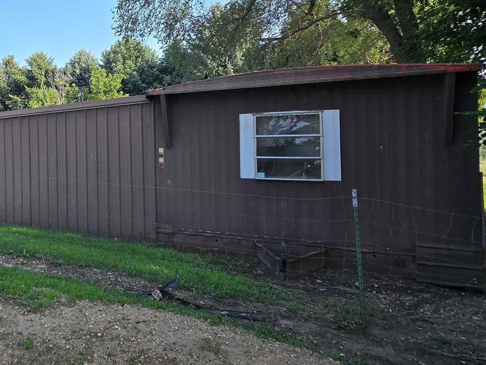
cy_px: 137
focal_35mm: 28
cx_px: 75
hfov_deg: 57.1
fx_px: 393
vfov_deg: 49.3
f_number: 2.2
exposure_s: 1/805
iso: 50
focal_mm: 2.2
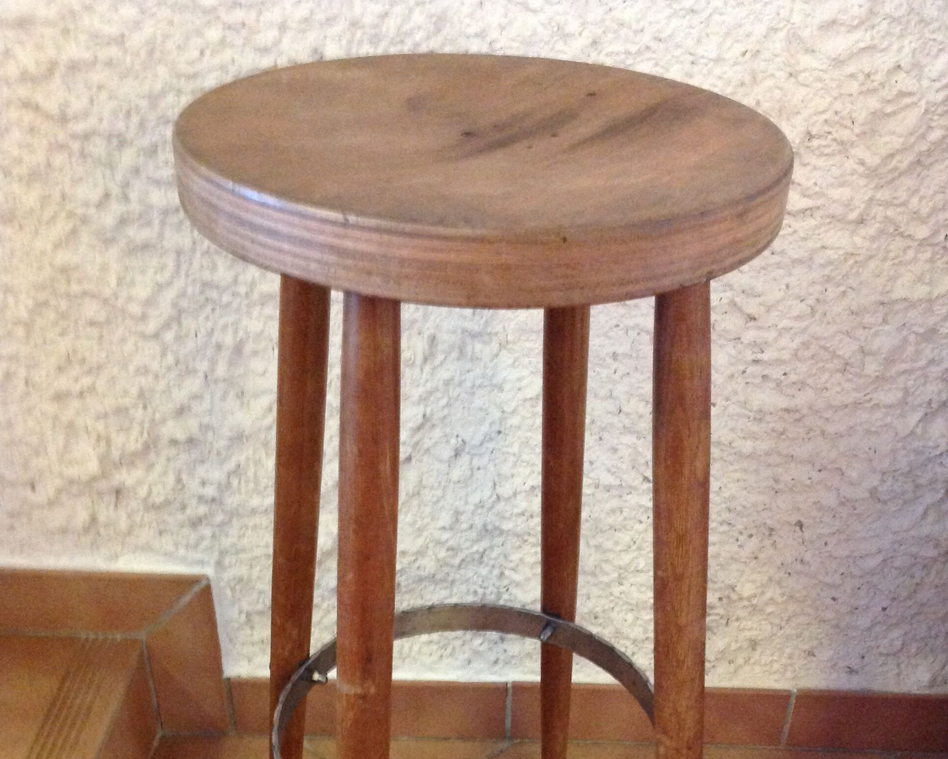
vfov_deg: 31.7
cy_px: 627
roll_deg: +2.2
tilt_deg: -36.2
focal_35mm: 46
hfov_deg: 40.3
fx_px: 1291
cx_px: 476
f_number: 2.4
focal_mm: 4.28
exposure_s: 1/15
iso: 500
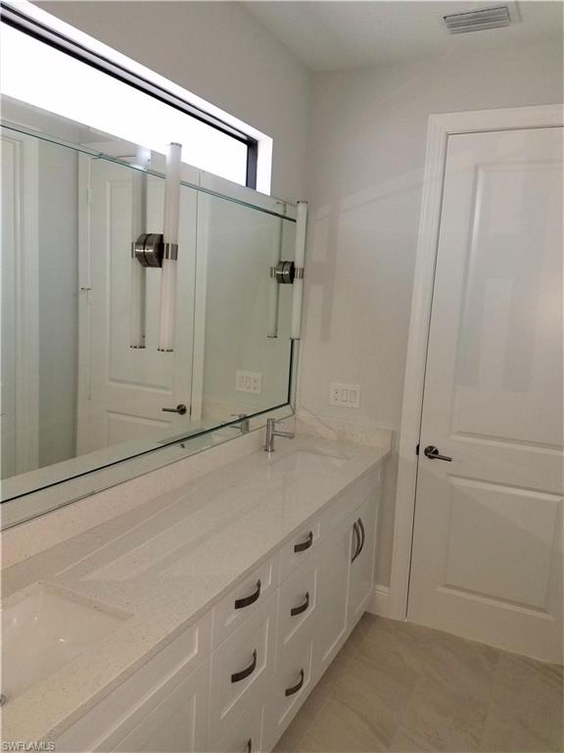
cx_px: 282
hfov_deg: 53.1
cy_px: 376
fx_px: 565
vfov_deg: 67.3
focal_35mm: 26
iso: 125
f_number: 1.7
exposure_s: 1/60
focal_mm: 4.2
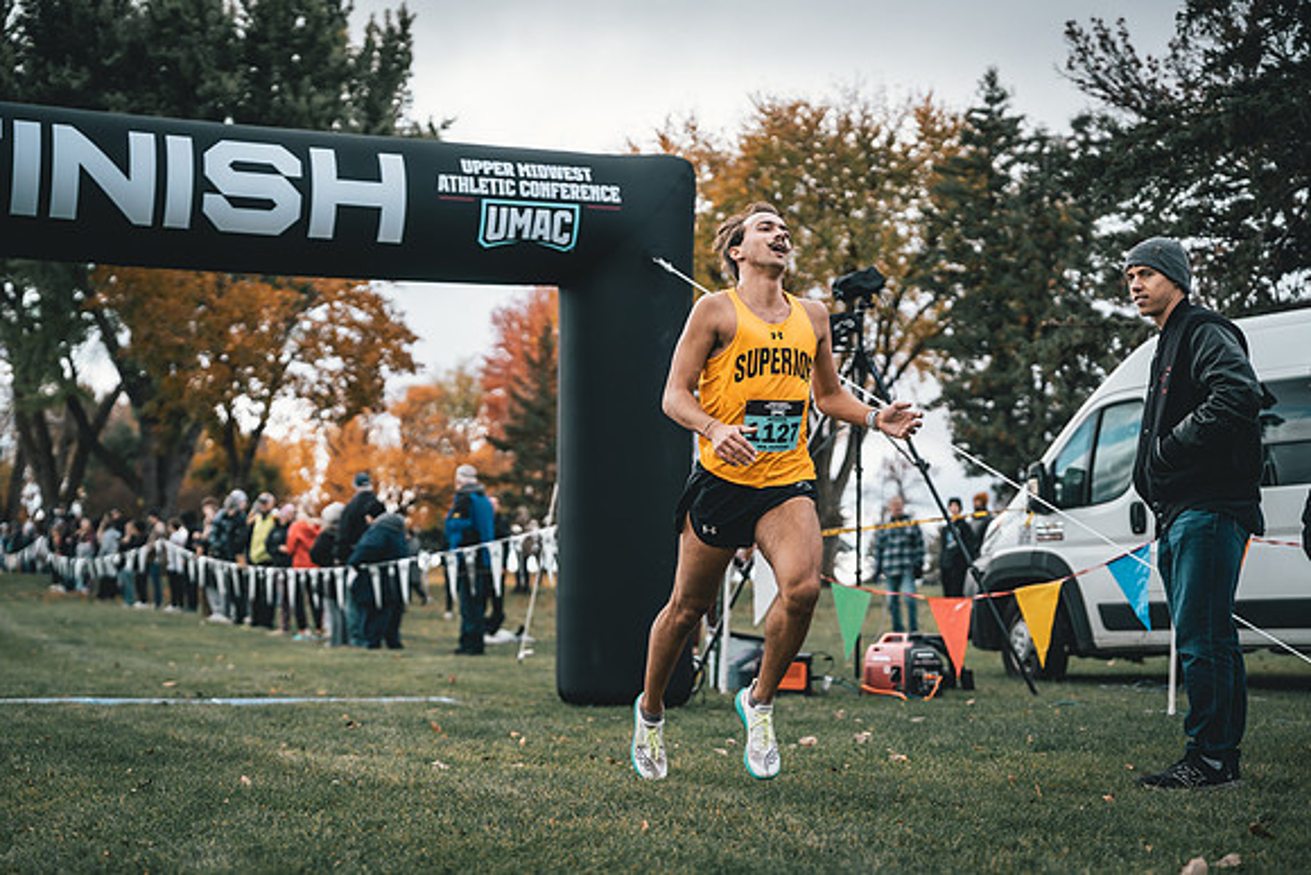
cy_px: 438
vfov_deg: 25.1
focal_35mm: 54
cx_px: 656
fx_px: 1963
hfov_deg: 36.9
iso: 200
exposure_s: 1/3200
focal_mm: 52
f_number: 2
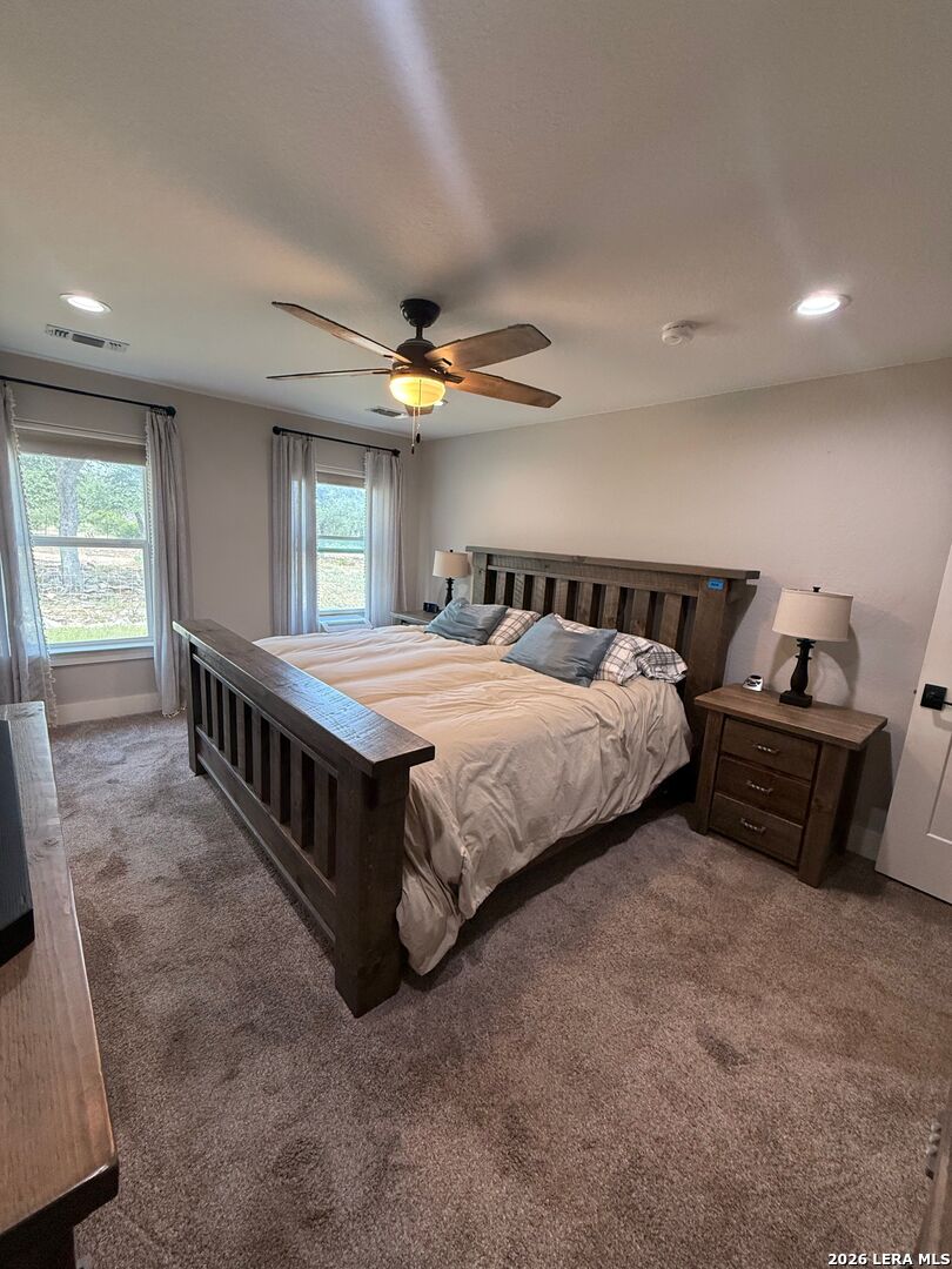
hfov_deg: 85.7
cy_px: 634
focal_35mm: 14
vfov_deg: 102.1
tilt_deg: -10.3
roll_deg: -4.2
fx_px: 513
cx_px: 476
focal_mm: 2.22
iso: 250
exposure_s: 1/120
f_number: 2.2
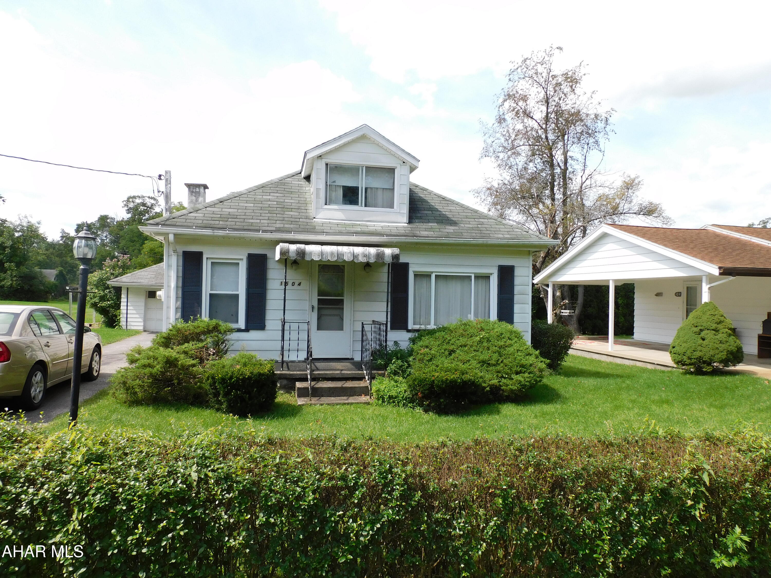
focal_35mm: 24
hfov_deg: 71.6
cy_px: 289
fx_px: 535
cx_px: 386
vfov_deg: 56.8
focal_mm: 4.3
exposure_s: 1/640
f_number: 3.3
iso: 125
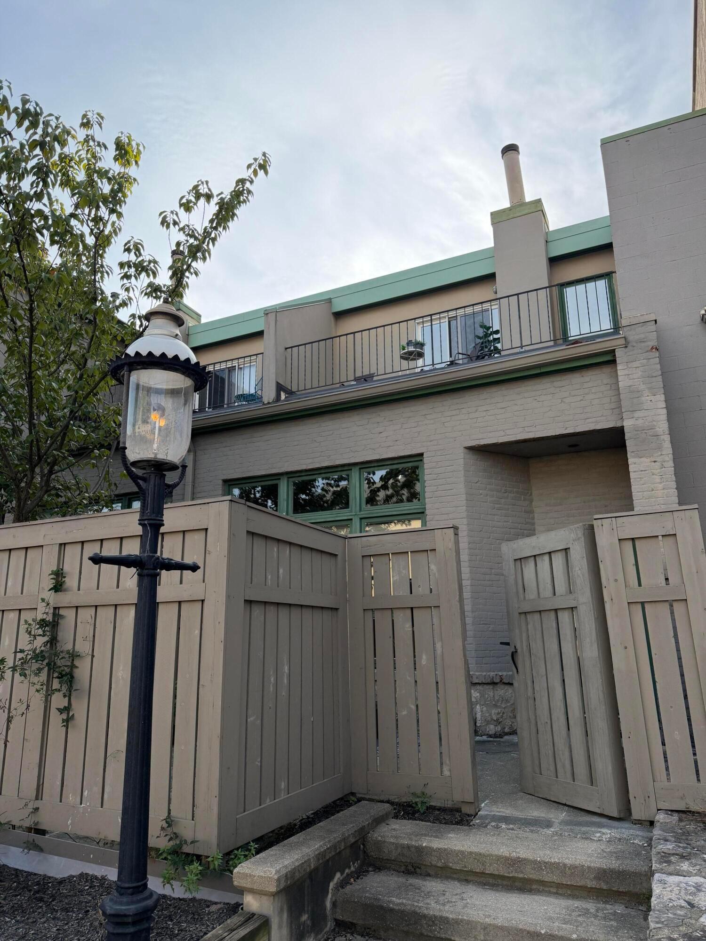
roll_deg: +0.8
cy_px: 470
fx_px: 653
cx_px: 353
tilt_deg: +16.3
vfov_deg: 71.6
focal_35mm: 24
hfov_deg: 56.8
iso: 100
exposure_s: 1/3145
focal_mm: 6.76
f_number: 1.78
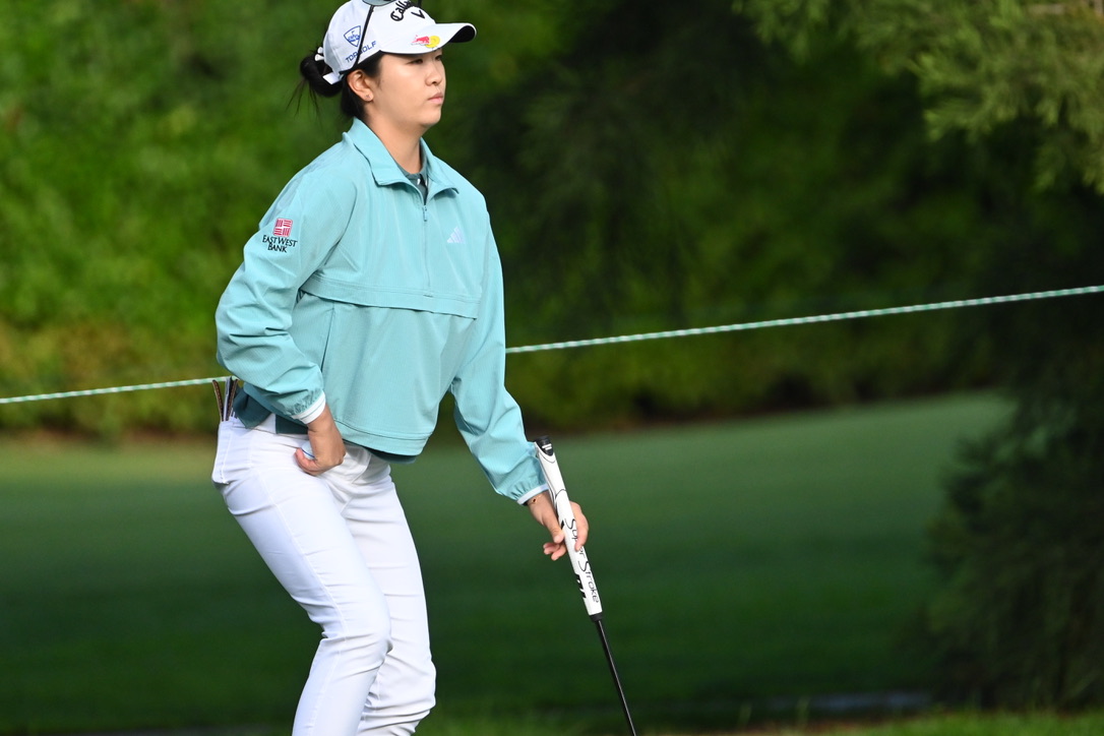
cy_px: 368
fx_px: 18399
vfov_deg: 2.3
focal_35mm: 600
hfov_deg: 3.4
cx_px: 552
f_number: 5.6
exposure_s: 1/3200
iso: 2200
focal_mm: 400
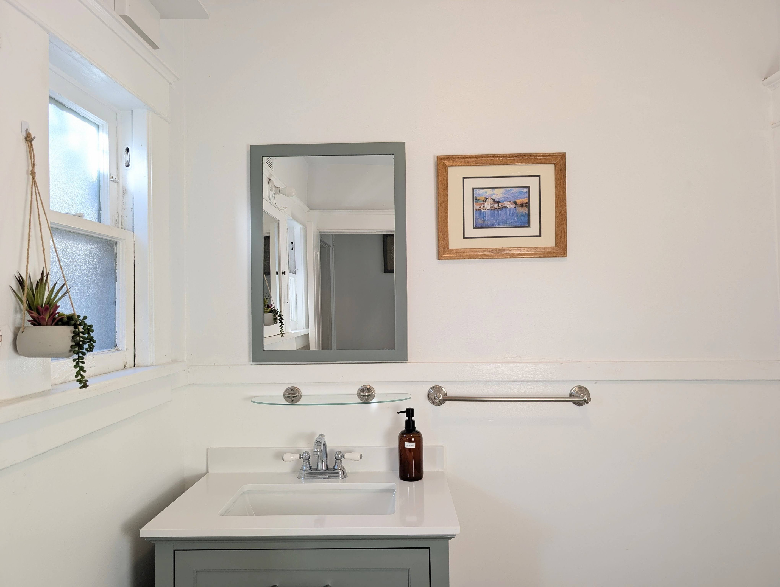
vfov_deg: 56.9
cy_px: 294
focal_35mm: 24
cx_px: 390
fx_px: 542
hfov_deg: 71.5
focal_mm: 6.9
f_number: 1.68
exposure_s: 1/40
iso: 21
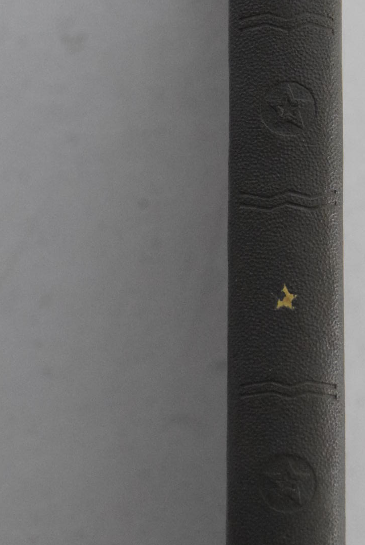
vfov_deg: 17.6
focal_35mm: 116
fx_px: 1761
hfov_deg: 11.8
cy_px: 161
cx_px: 249
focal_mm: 28
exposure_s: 1/400
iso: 3200
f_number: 4
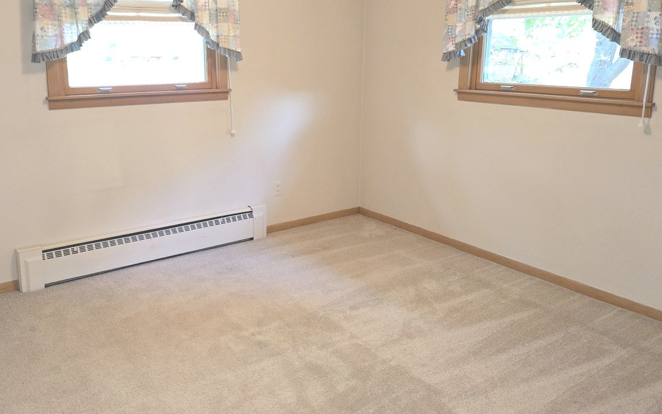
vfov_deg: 40.4
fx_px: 559
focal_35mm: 31
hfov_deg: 60.9
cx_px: 275
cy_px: 165
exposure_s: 1/24
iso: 160
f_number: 1.8
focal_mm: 5.4
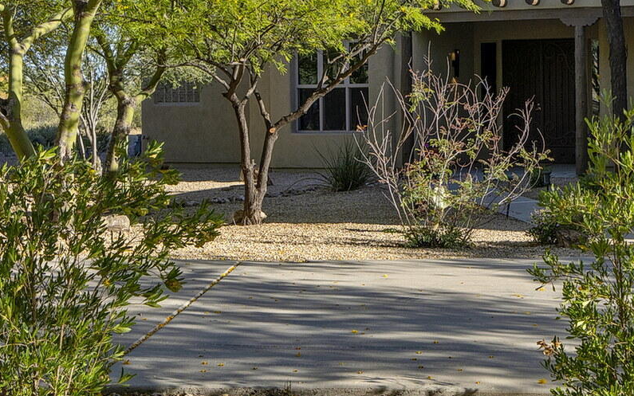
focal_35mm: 61
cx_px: 652
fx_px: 1054
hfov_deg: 30.8
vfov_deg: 20.9
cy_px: 54
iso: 100
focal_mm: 17
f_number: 9
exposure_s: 1/160
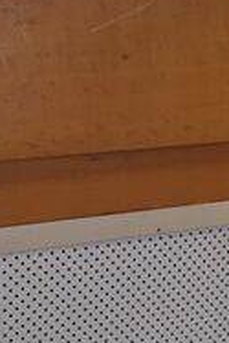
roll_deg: +0.3
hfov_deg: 13.3
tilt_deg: -15.8
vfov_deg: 19.7
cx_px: 70
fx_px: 981
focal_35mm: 103
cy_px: 240
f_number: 2.2
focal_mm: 4.15
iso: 80
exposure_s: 1/33
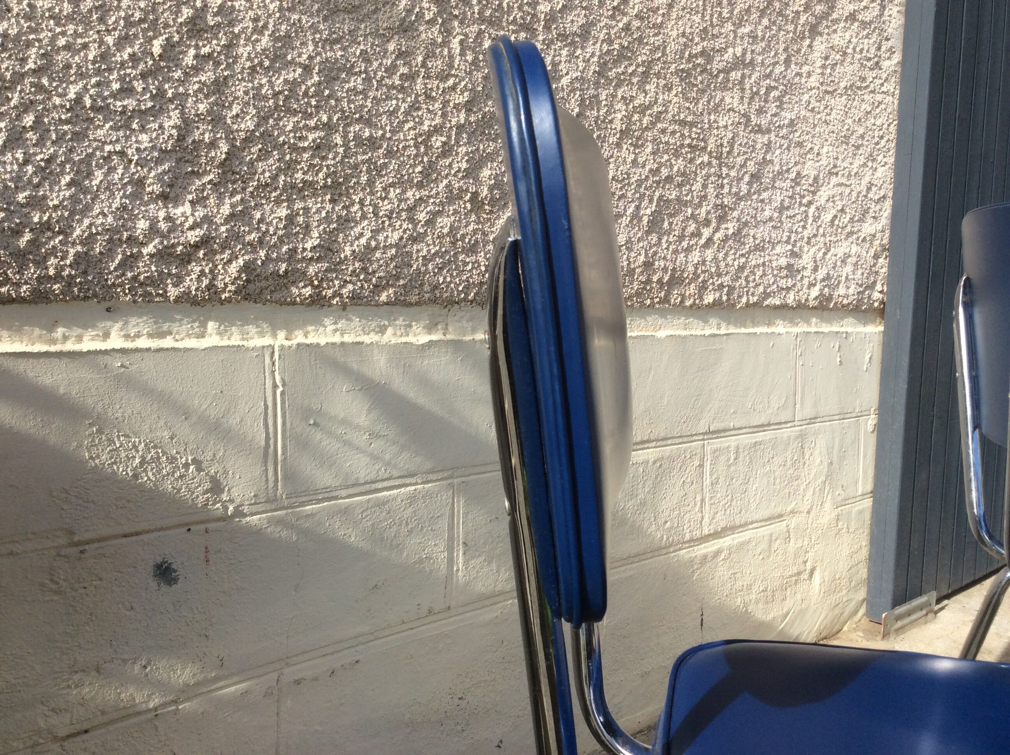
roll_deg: -0.4
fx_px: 932
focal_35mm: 32
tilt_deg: -4.9
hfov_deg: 56.9
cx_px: 505
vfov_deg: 44.1
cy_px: 378
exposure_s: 1/937
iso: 32
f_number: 2.4
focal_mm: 3.3
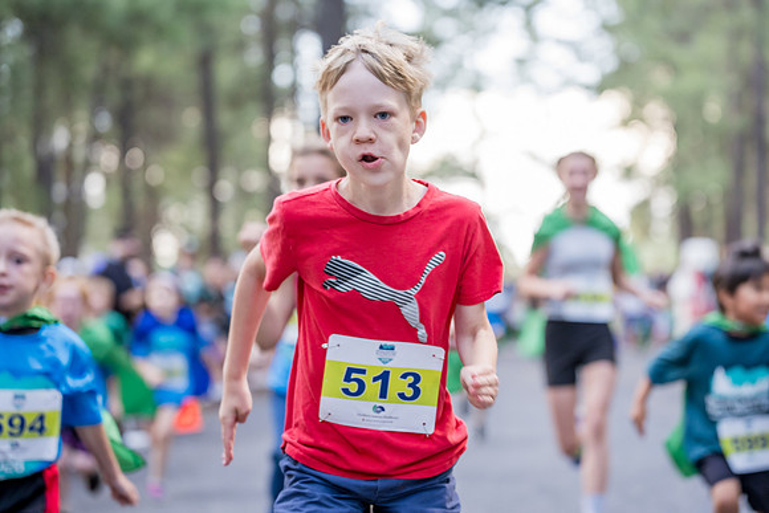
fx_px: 2361
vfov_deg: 12.4
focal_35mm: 110
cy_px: 218
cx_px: 443
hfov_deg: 18.5
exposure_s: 1/500
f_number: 2.8
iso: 1000
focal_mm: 96
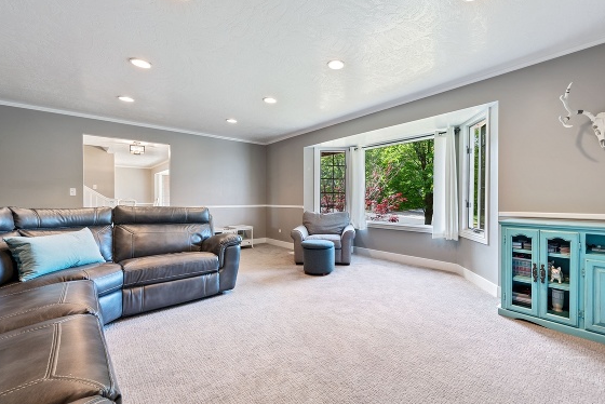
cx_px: 338
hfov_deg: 96.3
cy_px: 201
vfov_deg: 73.8
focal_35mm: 16
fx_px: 269
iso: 100
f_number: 8
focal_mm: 14
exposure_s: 2.5
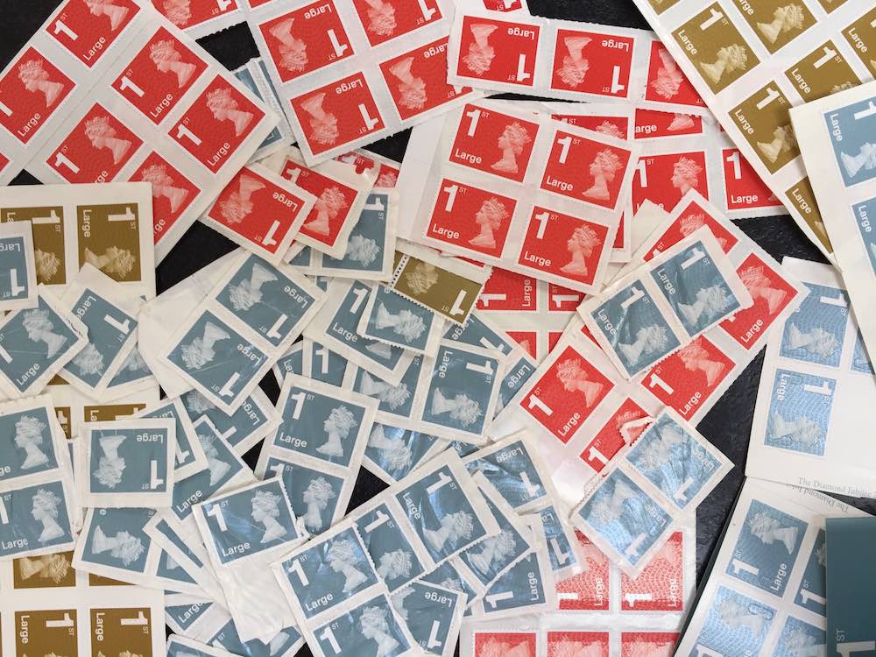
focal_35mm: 29
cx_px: 438
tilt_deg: -88.0
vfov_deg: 48.2
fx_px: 734
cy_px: 328
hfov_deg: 61.7
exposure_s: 1/100
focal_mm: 4.15
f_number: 2.2
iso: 32
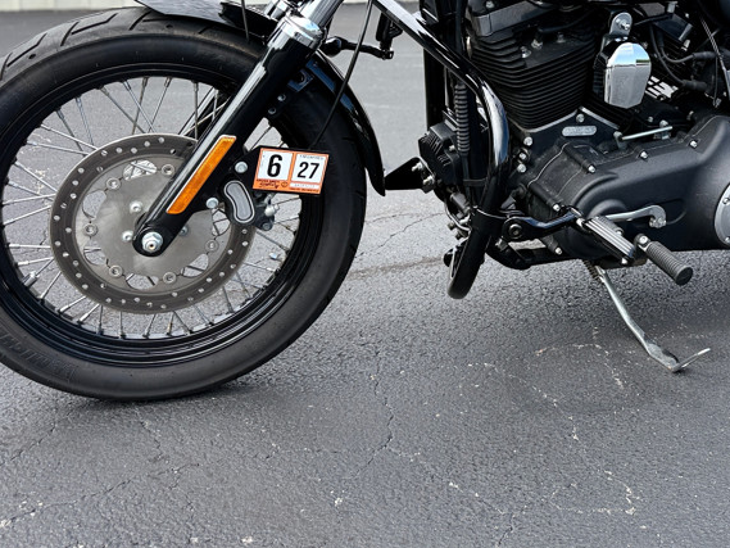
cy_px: 41
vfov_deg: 30.6
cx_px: 550
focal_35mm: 45
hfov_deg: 40.8
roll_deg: +1.5
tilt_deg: -4.0
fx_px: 949
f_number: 1.78
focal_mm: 6.76
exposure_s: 1/2000
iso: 80
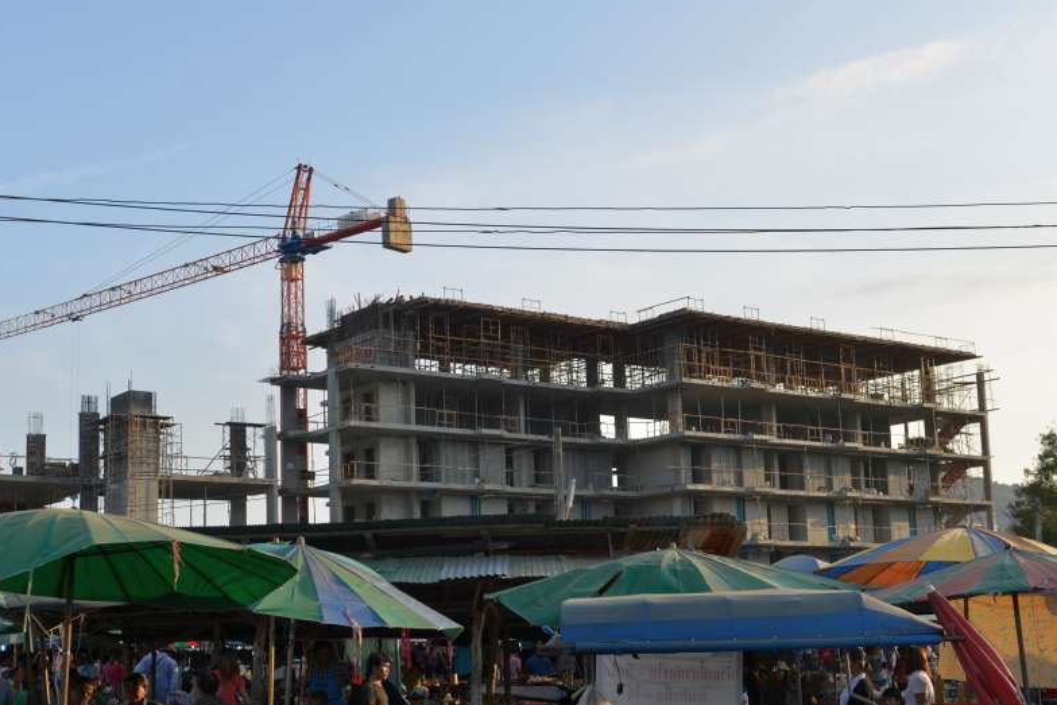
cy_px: 455
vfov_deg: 27.4
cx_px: 489
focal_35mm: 49
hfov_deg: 40.3
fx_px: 1439
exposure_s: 1/125
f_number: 5.6
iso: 100
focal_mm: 32
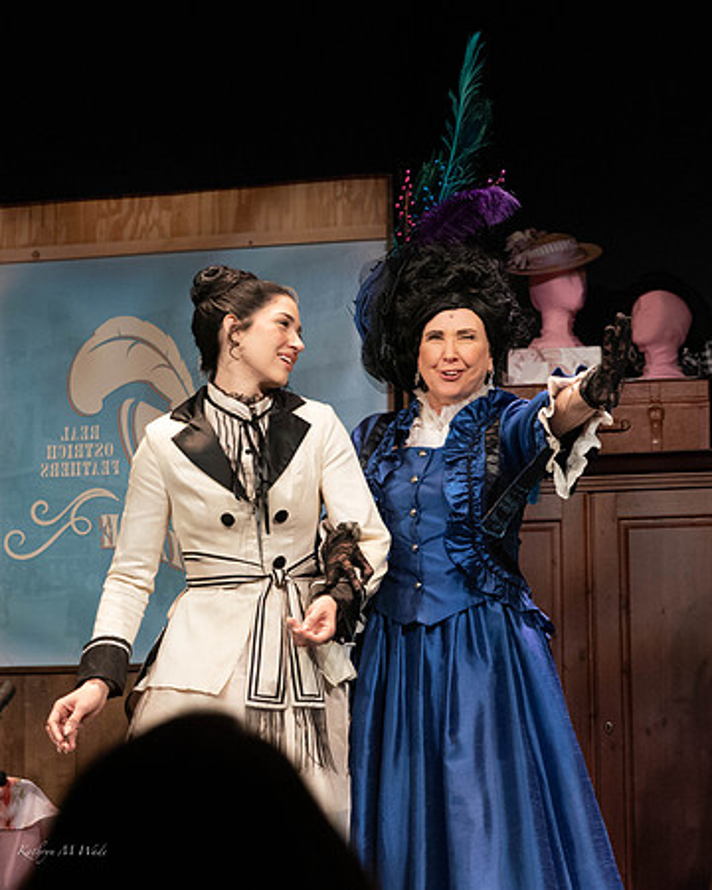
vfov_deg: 18.8
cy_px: 434
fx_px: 2682
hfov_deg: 15.1
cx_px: 175
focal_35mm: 102
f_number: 5.6
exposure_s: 1/400
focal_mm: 70
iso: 4000
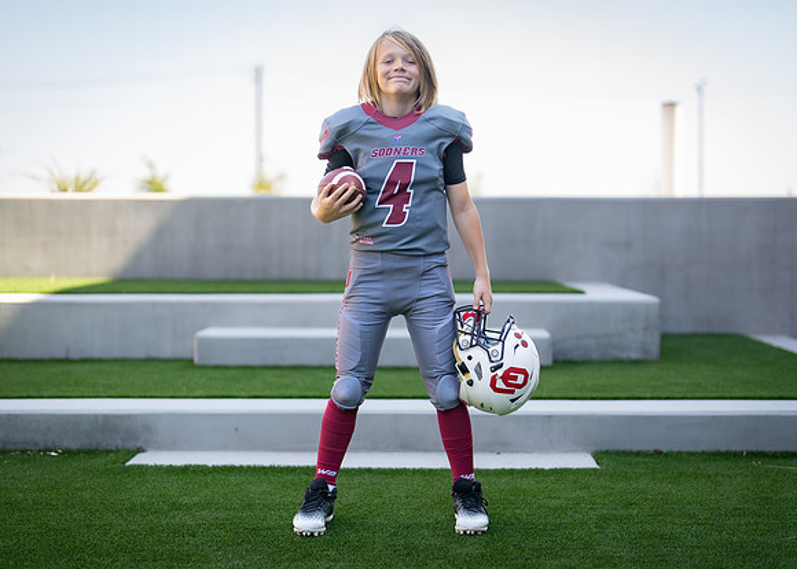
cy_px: 307
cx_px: 418
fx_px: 1352
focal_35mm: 60
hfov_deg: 32.8
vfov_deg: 23.8
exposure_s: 1/1600
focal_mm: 50
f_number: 1.2
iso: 100
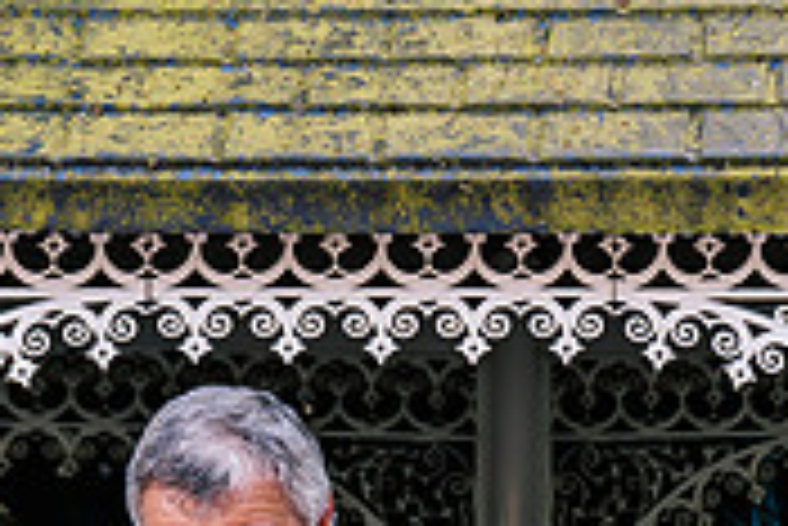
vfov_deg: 3.1
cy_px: 856
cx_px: 284
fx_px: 9573
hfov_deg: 4.7
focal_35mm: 437
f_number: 5.6
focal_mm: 128
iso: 400
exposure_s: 1/320
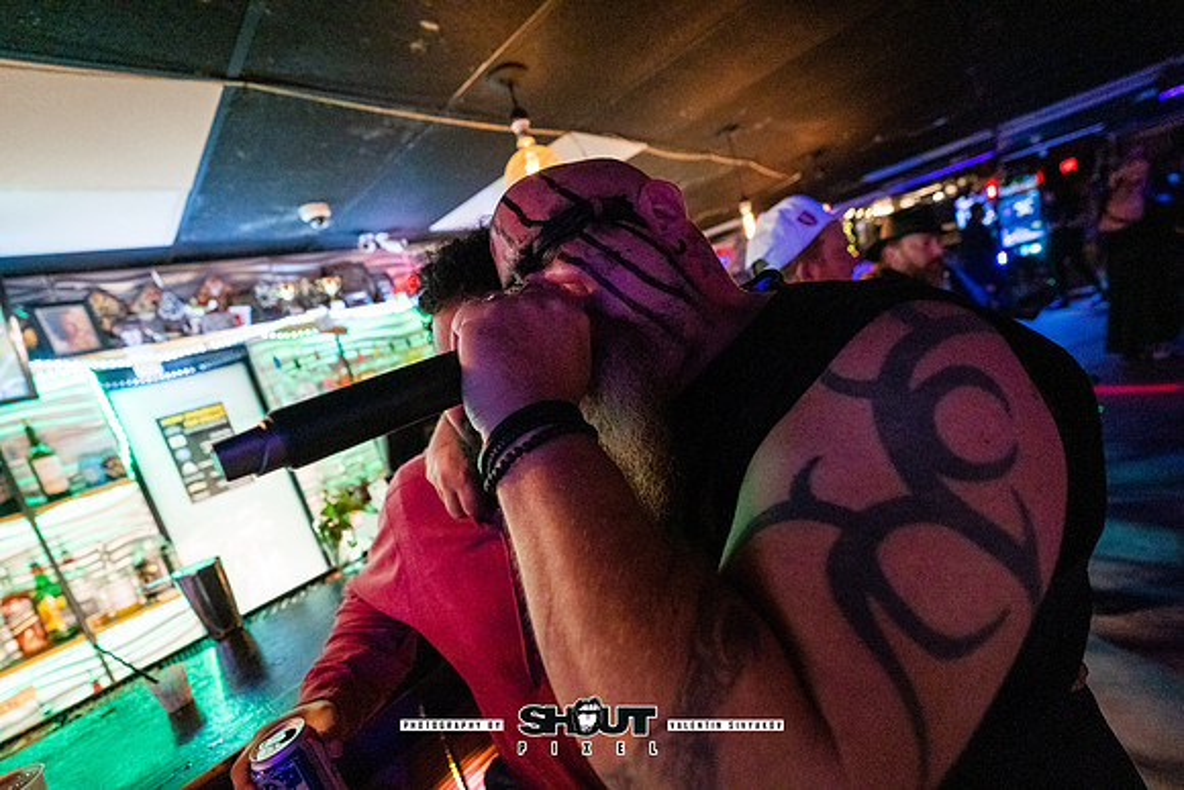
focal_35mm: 14
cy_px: 395
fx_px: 461
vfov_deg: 81.2
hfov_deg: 104.2
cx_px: 592
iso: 3200
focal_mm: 14
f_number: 2.8
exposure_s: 1/250
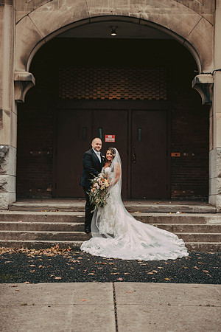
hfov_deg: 14.9
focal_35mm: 92
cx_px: 110
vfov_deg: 22.1
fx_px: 847
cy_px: 166
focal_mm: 92
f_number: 3.2
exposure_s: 1/640
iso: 800
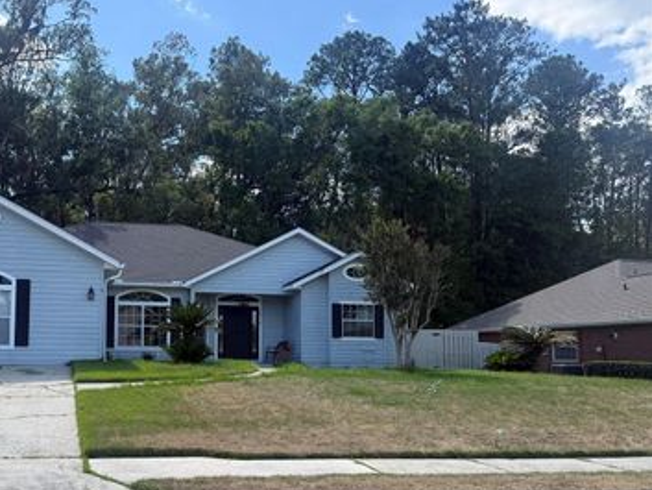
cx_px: 192
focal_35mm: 34
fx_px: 641
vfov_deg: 41.4
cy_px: 313
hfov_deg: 52.4
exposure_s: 1/2525
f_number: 1.78
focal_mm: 6.76
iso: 100
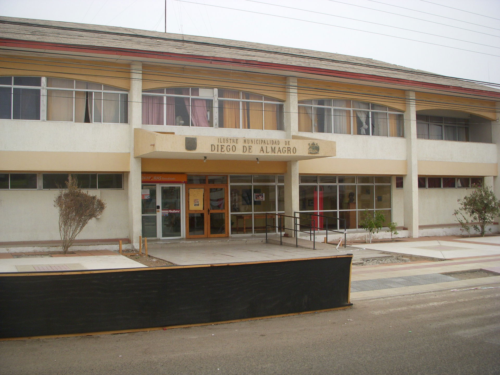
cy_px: 188
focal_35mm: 38
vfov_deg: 37.7
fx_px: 549
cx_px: 250
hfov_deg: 49.0
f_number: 3.3
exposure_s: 1/500
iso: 100
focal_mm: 6.3
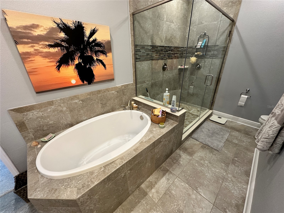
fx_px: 115
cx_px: 142
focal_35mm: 14
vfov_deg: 85.7
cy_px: 106
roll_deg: +1.2
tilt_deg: -24.3
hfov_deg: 102.1
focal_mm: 2.22
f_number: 2.2
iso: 160
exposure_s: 1/60
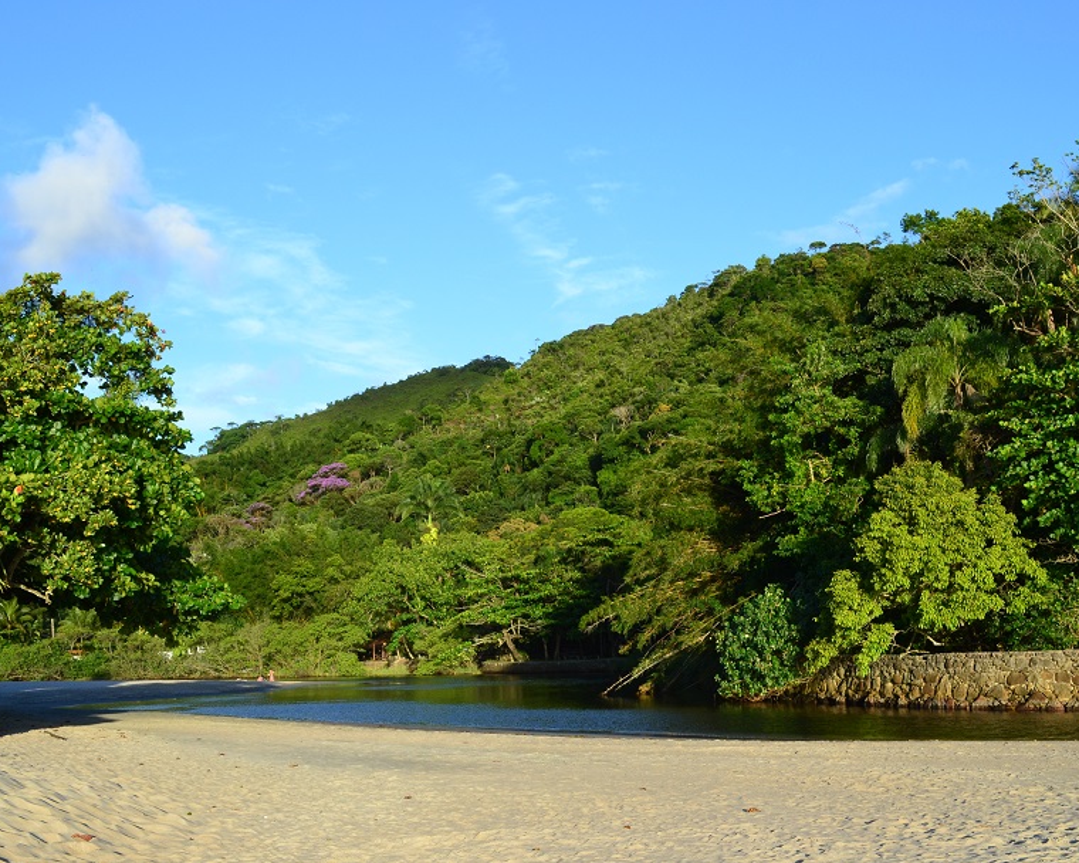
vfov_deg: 36.5
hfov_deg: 44.8
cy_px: 434
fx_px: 1309
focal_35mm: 41
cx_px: 564
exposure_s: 1/320
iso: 400
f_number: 10
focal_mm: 24
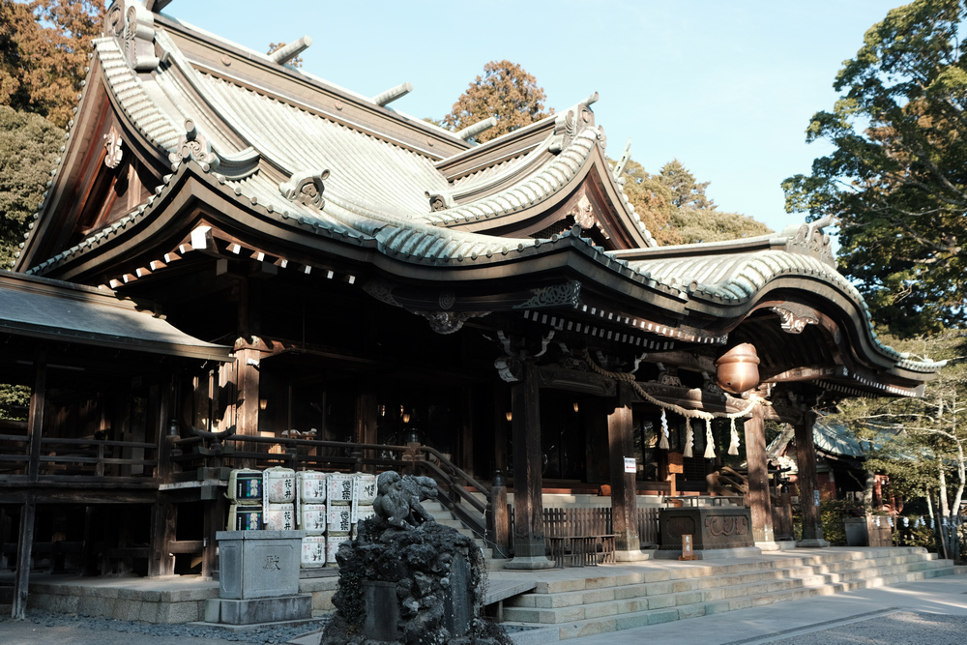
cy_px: 322
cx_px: 484
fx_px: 940
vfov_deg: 37.9
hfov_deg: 54.4
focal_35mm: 35
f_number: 4
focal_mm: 23
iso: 200
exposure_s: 1/250
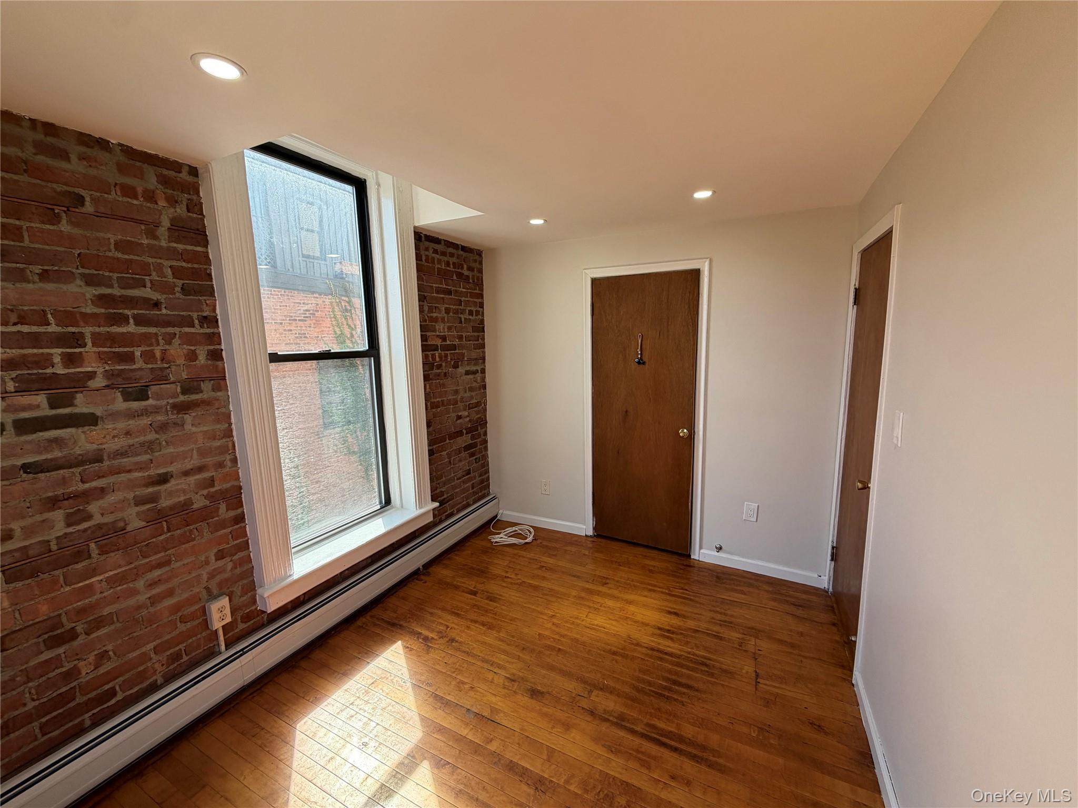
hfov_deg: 102.1
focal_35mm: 14
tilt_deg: -8.3
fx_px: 436
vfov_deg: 85.7
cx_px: 539
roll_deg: +1.3
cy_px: 404
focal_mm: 2.22
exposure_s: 1/156
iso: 50
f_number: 2.2
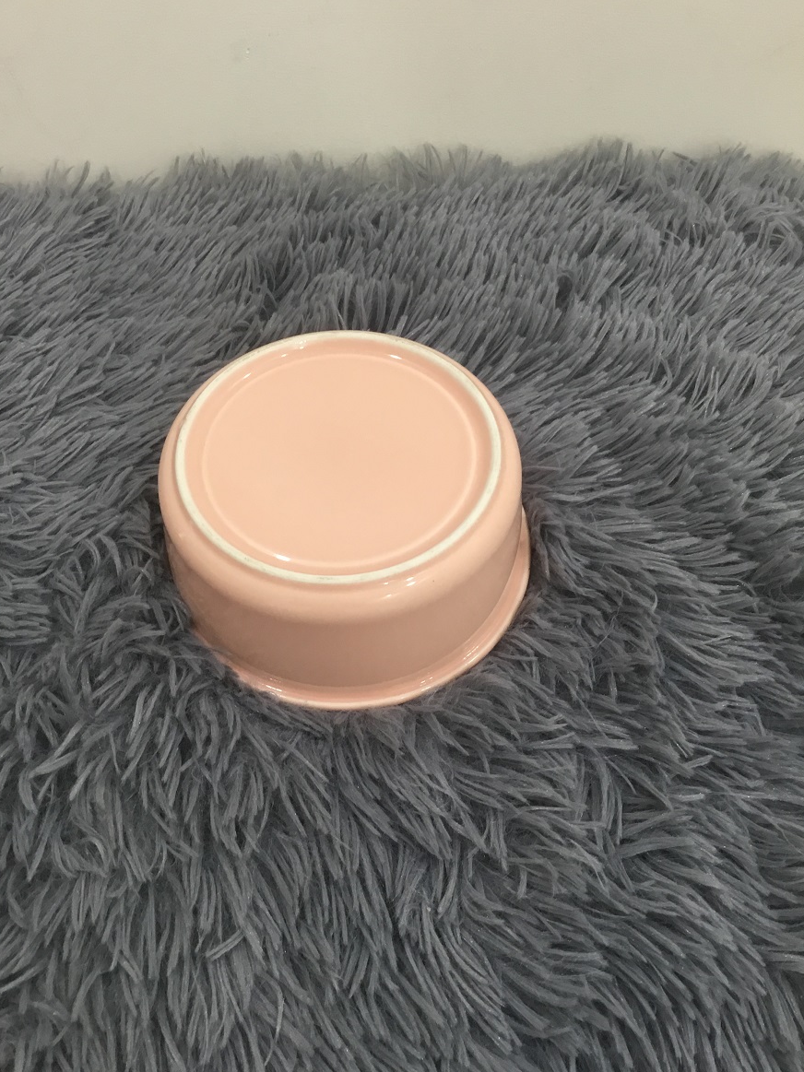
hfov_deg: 44.1
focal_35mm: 32
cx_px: 392
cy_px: 536
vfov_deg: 56.8
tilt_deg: -52.6
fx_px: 991
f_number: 2.4
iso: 80
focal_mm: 3.3
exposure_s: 1/33
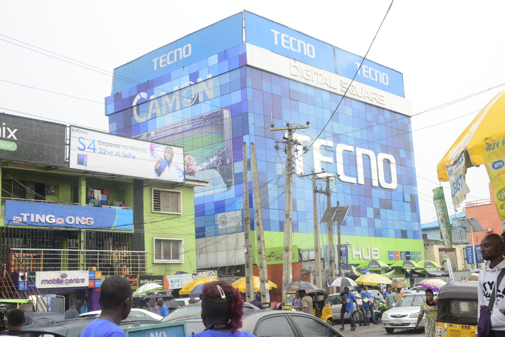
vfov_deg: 28.1
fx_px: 673
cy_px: 168
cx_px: 252
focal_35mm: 48
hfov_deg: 41.1
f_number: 16
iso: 2000
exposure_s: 1/160
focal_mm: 48
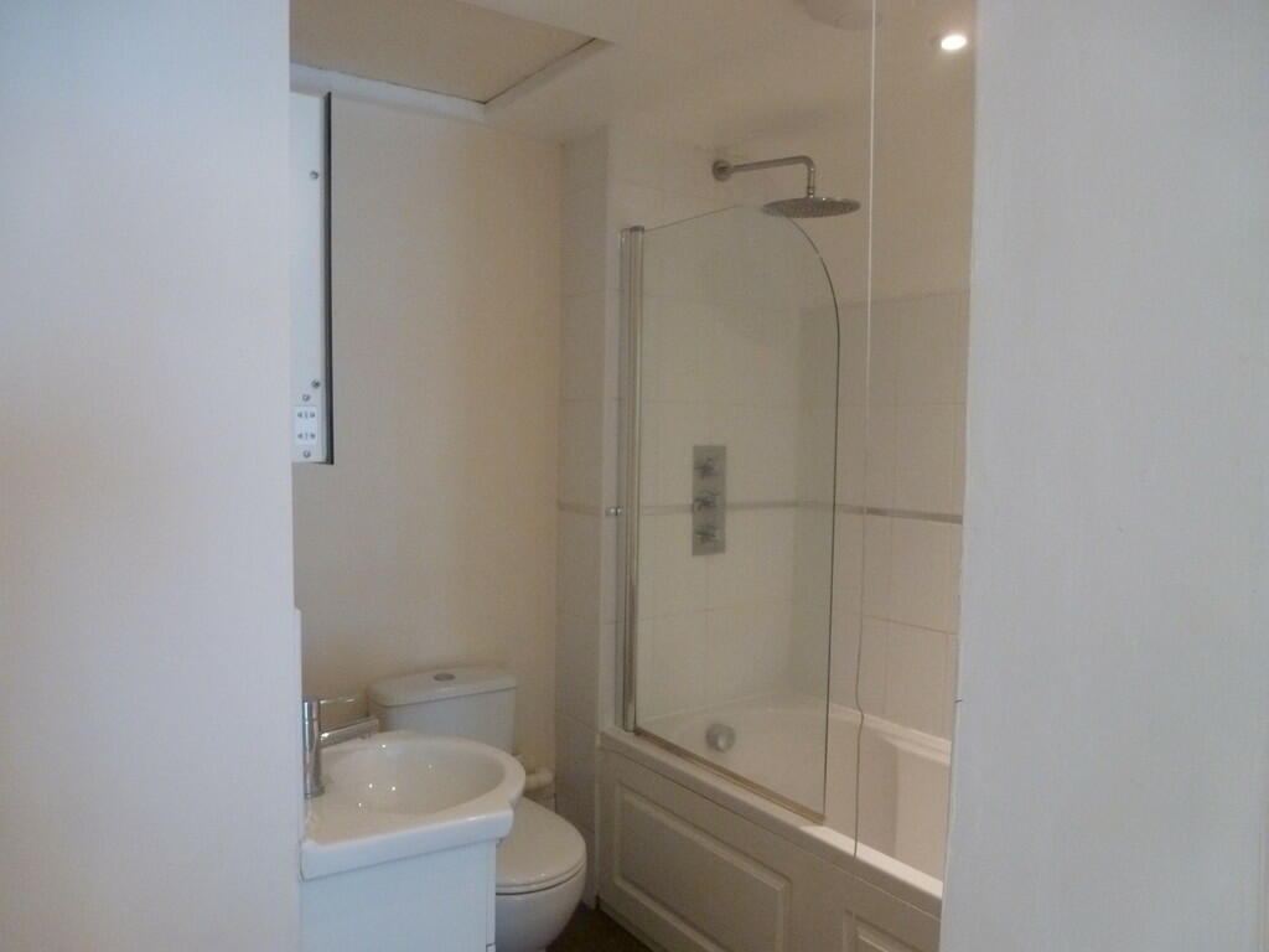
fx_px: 880
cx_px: 634
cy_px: 476
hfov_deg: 71.6
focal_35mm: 24
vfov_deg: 56.8
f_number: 3.3
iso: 400
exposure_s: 1/30
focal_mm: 4.3
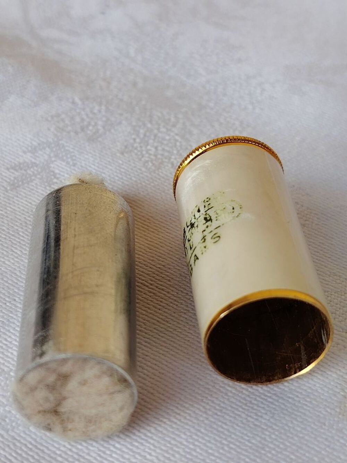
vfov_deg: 28.6
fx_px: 909
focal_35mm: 68
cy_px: 232
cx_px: 174
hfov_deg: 21.6
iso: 100
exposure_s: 1/215
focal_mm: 5.25
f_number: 1.75
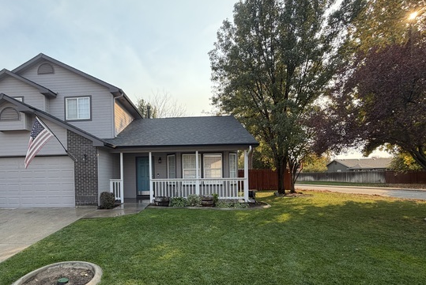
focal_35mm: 18
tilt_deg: -1.6
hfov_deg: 89.0
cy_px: 177
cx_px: 174
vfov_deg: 66.5
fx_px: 213
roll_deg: +0.5
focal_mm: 2.22
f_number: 2.2
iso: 40
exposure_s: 1/554
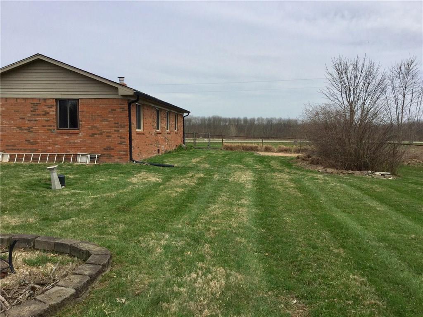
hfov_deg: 58.4
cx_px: 212
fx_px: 379
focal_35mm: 31
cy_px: 158
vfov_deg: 45.4
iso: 25
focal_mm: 3.3
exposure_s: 1/2203
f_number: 2.4
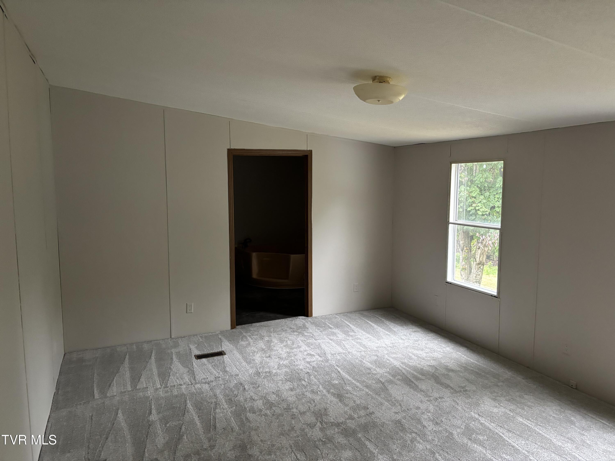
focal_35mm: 26
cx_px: 308
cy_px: 230
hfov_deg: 67.3
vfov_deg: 53.1
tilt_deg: -5.8
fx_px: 462
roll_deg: -0.5
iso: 400
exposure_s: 1/60
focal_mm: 5.96
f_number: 1.6
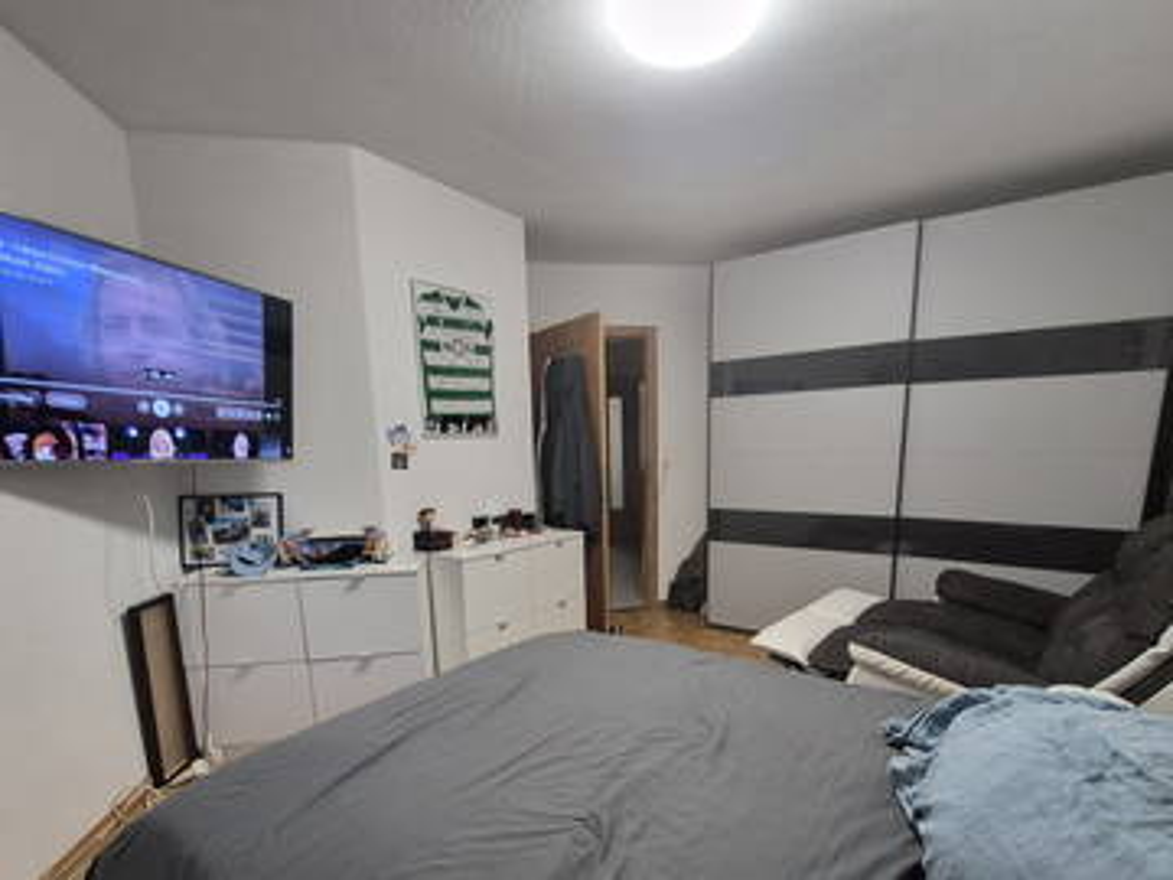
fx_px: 441
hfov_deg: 106.2
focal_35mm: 13
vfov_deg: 89.9
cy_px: 440
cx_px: 586
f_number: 2.2
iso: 400
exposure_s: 1/50
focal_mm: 1.74
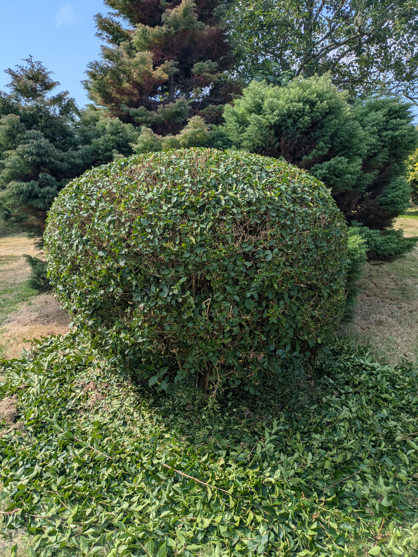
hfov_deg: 54.9
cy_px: 278
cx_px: 209
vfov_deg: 69.4
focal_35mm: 25
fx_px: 402
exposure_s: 1/1869
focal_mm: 5.43
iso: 43
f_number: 1.89
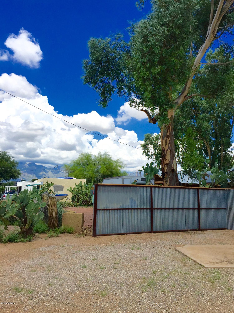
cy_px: 156
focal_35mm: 29
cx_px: 117
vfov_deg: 61.7
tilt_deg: +8.2
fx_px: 261
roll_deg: -1.7
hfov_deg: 48.2
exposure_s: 1/3597
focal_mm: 4.15
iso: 32
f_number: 2.2
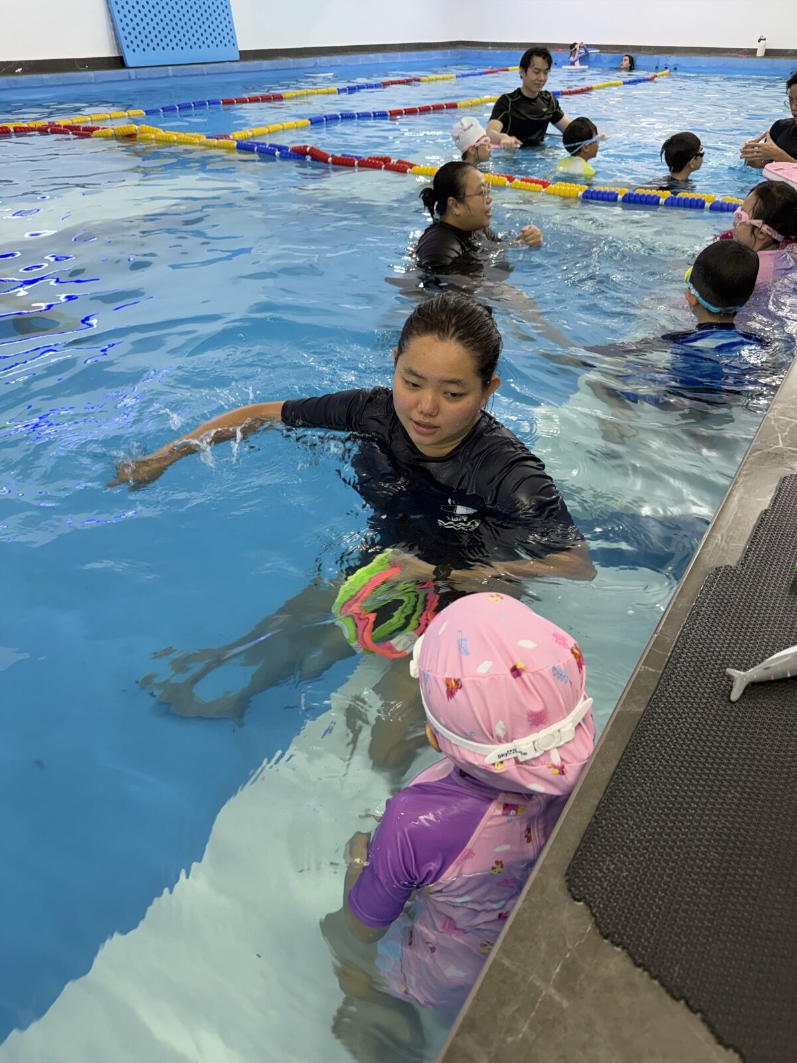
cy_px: 532
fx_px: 737
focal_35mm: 24
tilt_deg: -35.0
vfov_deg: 71.6
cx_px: 398
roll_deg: -0.8
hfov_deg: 56.8
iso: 160
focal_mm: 6.76
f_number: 1.78
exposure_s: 1/100
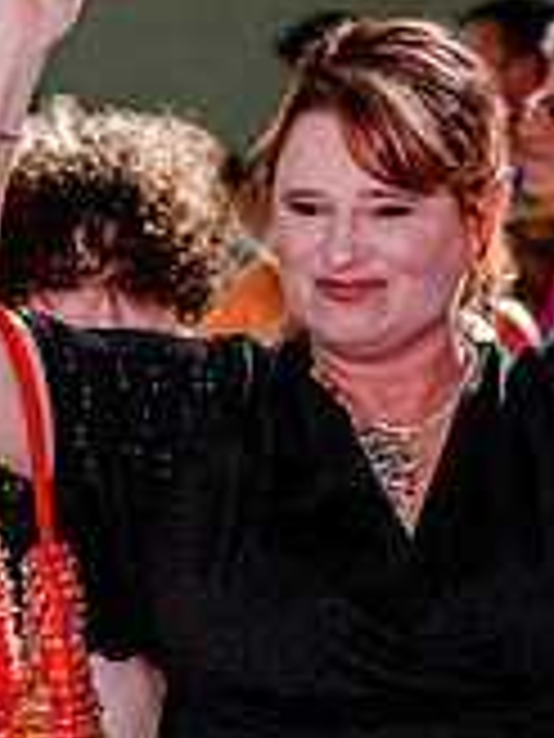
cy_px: 459
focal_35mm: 238
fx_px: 5079
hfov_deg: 6.2
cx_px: 360
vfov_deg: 8.3
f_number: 3.5
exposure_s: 1/640
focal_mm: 70
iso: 200
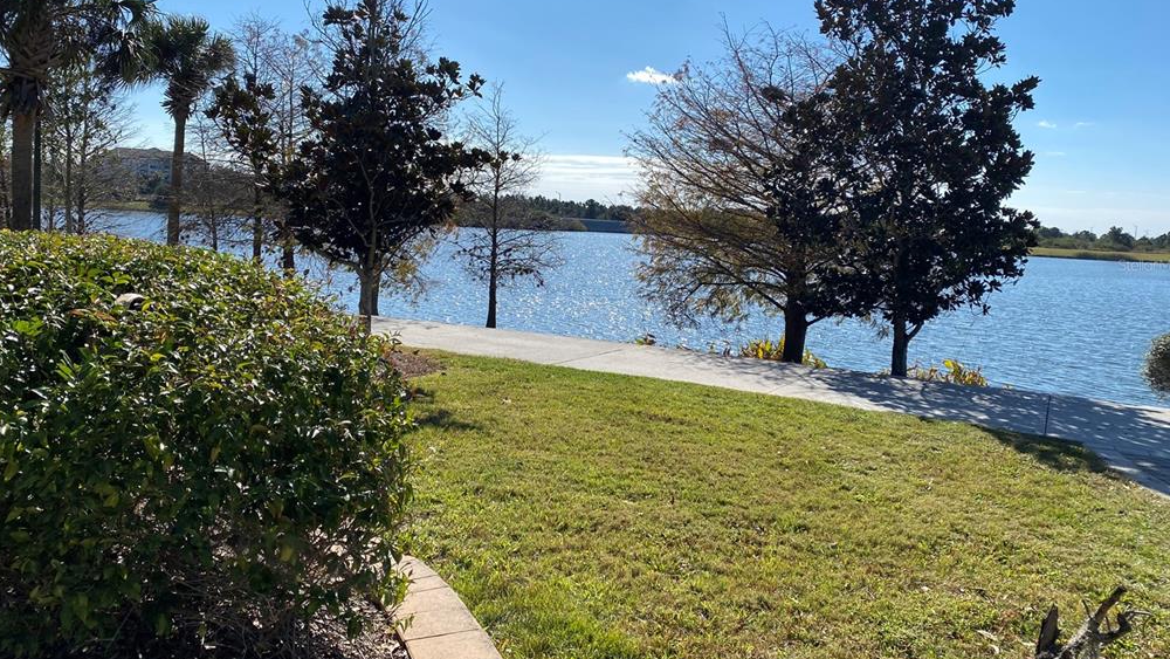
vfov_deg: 40.0
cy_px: 265
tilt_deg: -3.7
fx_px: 900
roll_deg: -2.9
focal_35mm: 29
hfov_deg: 66.1
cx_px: 590
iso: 32
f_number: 1.8
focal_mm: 4.25
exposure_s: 1/4444
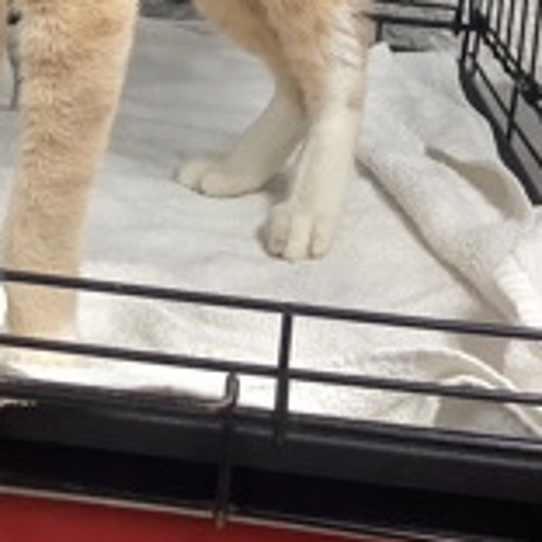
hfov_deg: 23.2
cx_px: 155
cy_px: -122
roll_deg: -5.6
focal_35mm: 74
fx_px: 1311
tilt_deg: -6.3
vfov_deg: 21.6
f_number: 2.4
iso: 160
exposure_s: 1/60
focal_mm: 3.3
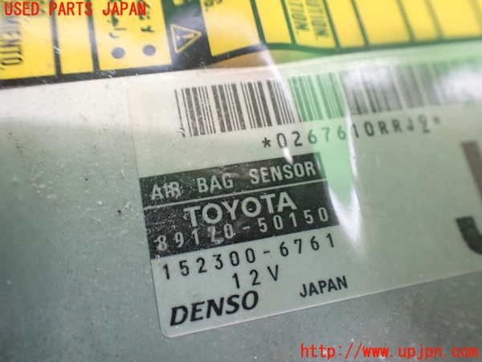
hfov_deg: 60.0
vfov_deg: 46.8
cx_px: 241
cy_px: 181
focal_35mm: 30
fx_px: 418
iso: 800
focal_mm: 5.4
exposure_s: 1/60
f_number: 2.3
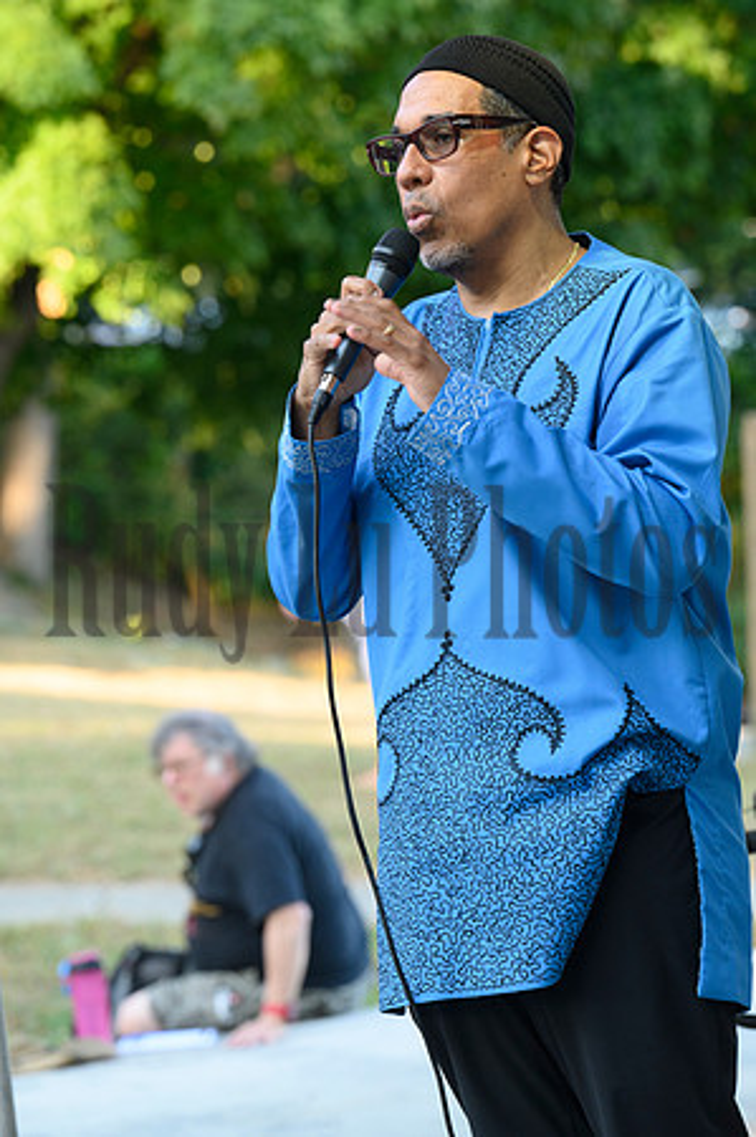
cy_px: 568
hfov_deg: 6.9
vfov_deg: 10.3
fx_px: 6314
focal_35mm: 200
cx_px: 378
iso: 2000
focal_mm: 200
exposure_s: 1/200
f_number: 8
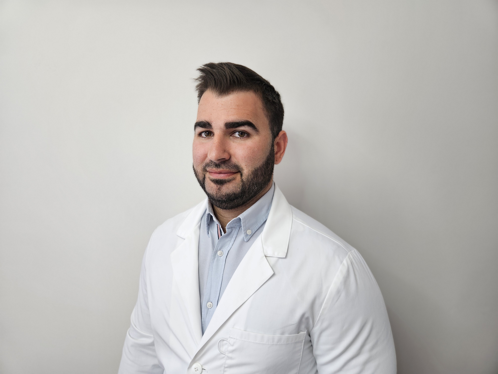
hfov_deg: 73.9
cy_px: 187
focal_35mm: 23
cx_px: 249
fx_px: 331
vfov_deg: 58.9
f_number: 1.8
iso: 100
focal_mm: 5.4
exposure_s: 1/100
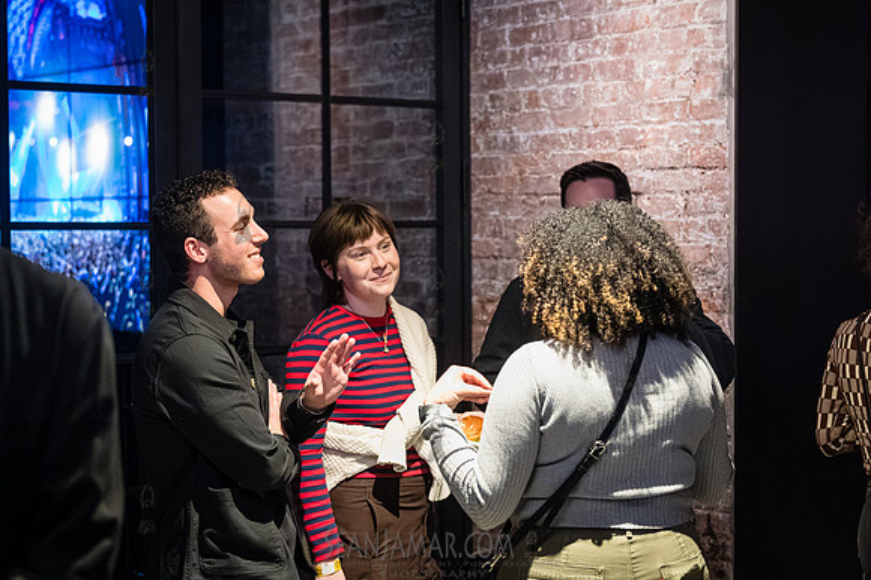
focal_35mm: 70
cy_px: 300
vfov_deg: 19.3
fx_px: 1704
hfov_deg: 28.6
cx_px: 536
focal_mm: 55
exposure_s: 1/250
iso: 16000
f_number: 2.8
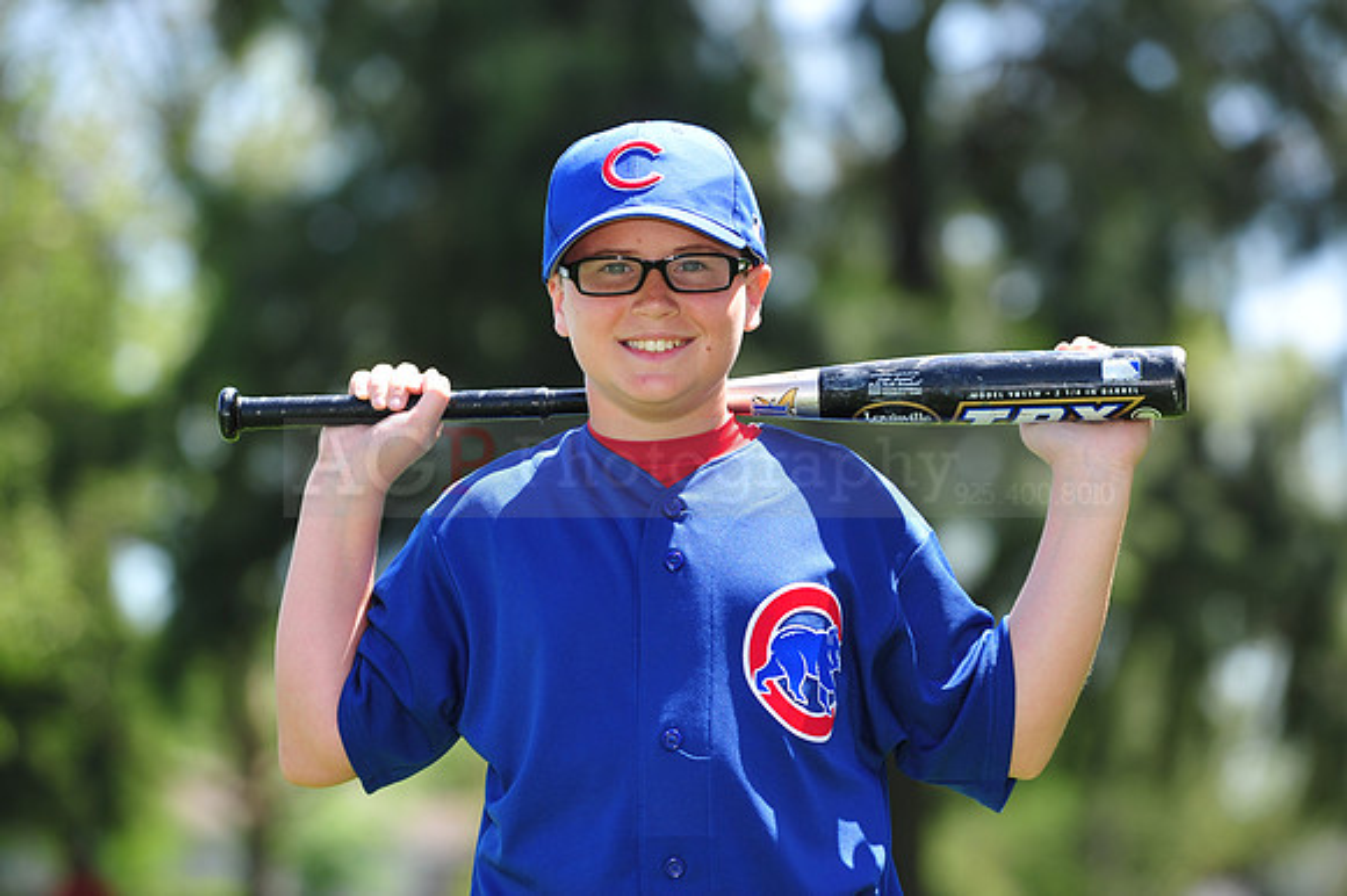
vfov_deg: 12.2
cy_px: 448
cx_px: 674
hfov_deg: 18.3
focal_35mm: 112
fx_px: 4188
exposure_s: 1/500
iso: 200
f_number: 4.5
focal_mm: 112
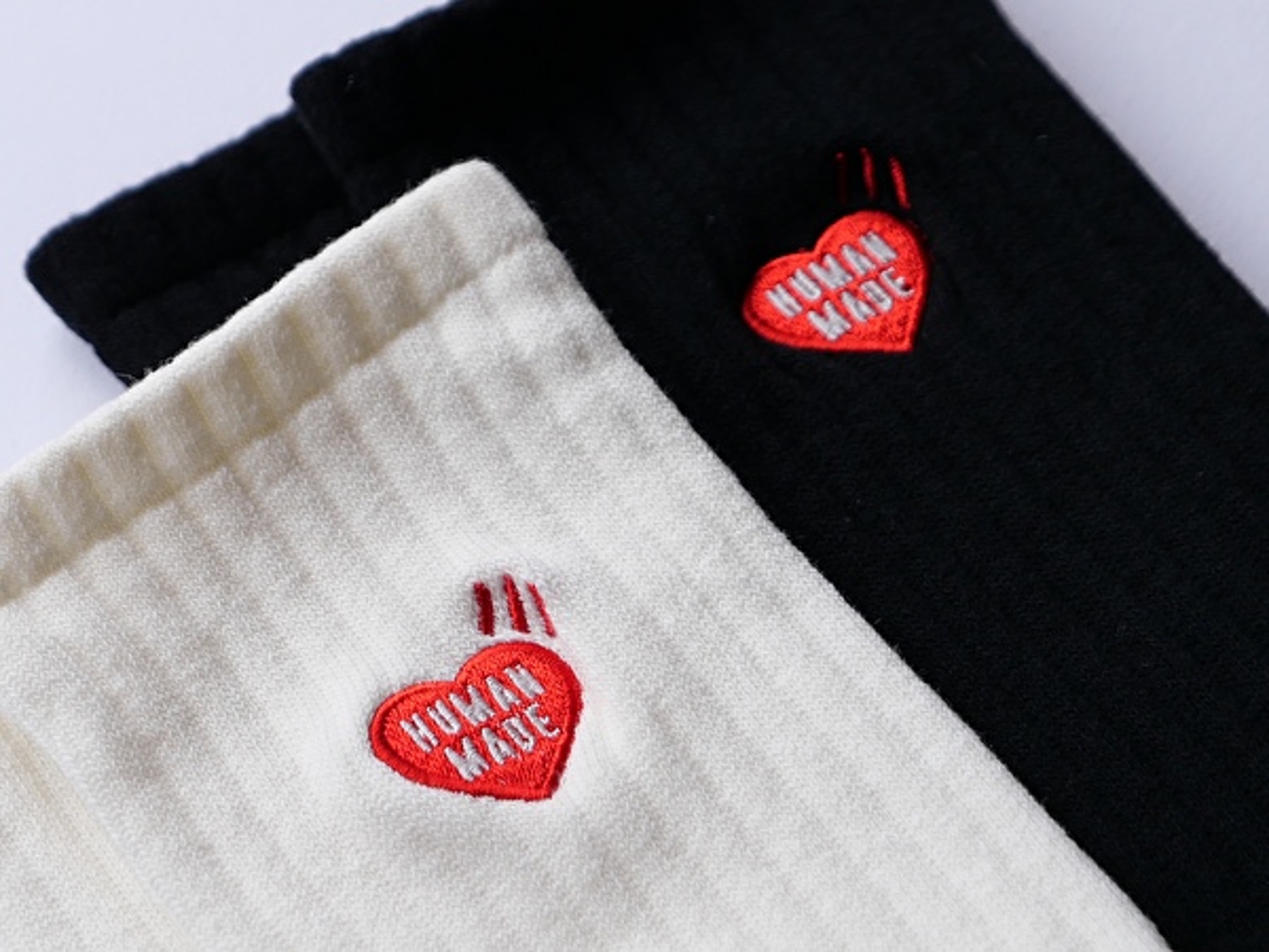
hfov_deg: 13.2
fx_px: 5499
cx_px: 634
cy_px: 476
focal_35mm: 150
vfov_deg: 9.9
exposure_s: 1/500
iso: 200
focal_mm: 34
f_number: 2.8
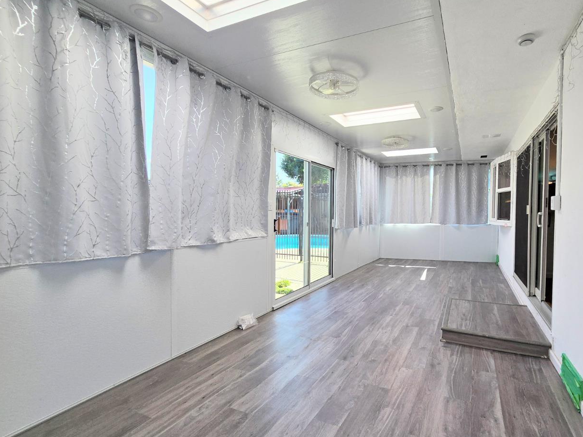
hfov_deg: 93.0
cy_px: 218
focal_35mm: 16
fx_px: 269
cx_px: 356
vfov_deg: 78.1
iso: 50
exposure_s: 1/418
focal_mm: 2.2
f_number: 2.2
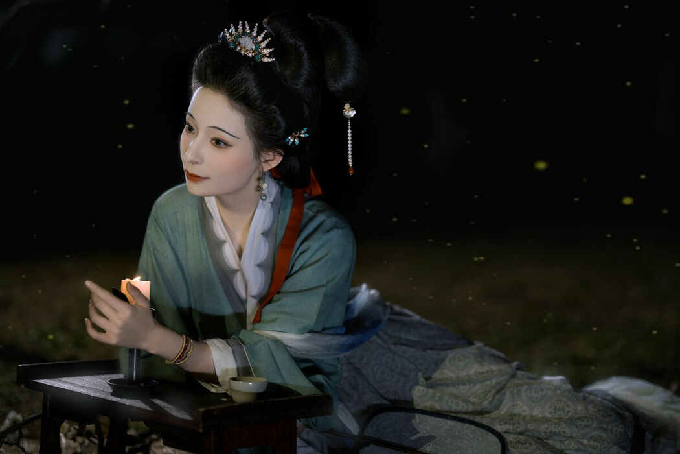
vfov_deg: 16.1
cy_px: 227
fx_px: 1605
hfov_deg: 23.9
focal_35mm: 85
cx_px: 340
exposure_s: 1/100
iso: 200
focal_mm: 85
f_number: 1.4
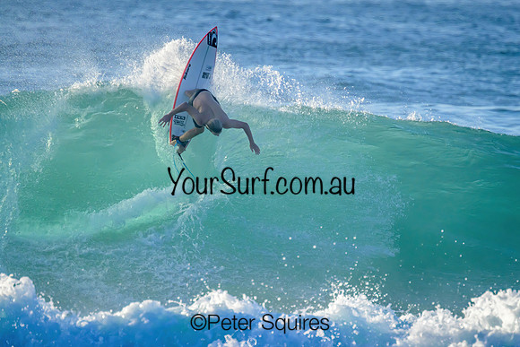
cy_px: 180
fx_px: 13456
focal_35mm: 931
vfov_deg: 1.5
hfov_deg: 2.2
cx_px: 298
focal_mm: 800
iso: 900
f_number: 11
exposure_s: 1/1600
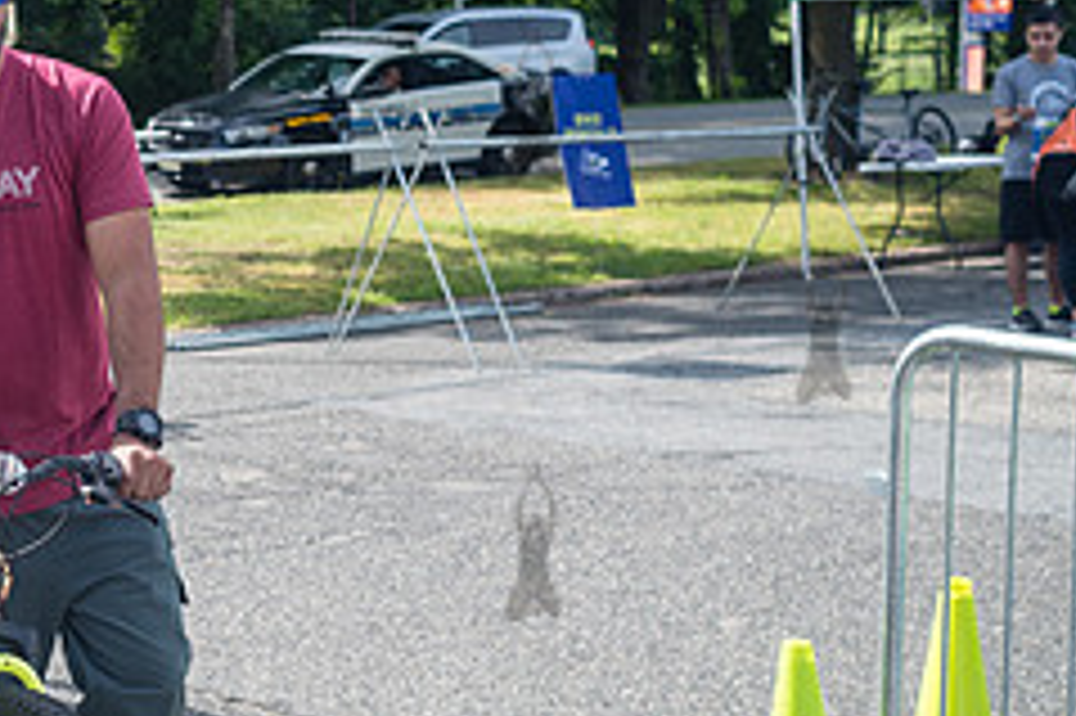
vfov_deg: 16.0
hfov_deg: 22.8
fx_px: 2539
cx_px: -50
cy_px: 322
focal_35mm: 85
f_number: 4
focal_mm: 35
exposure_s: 1/800
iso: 200
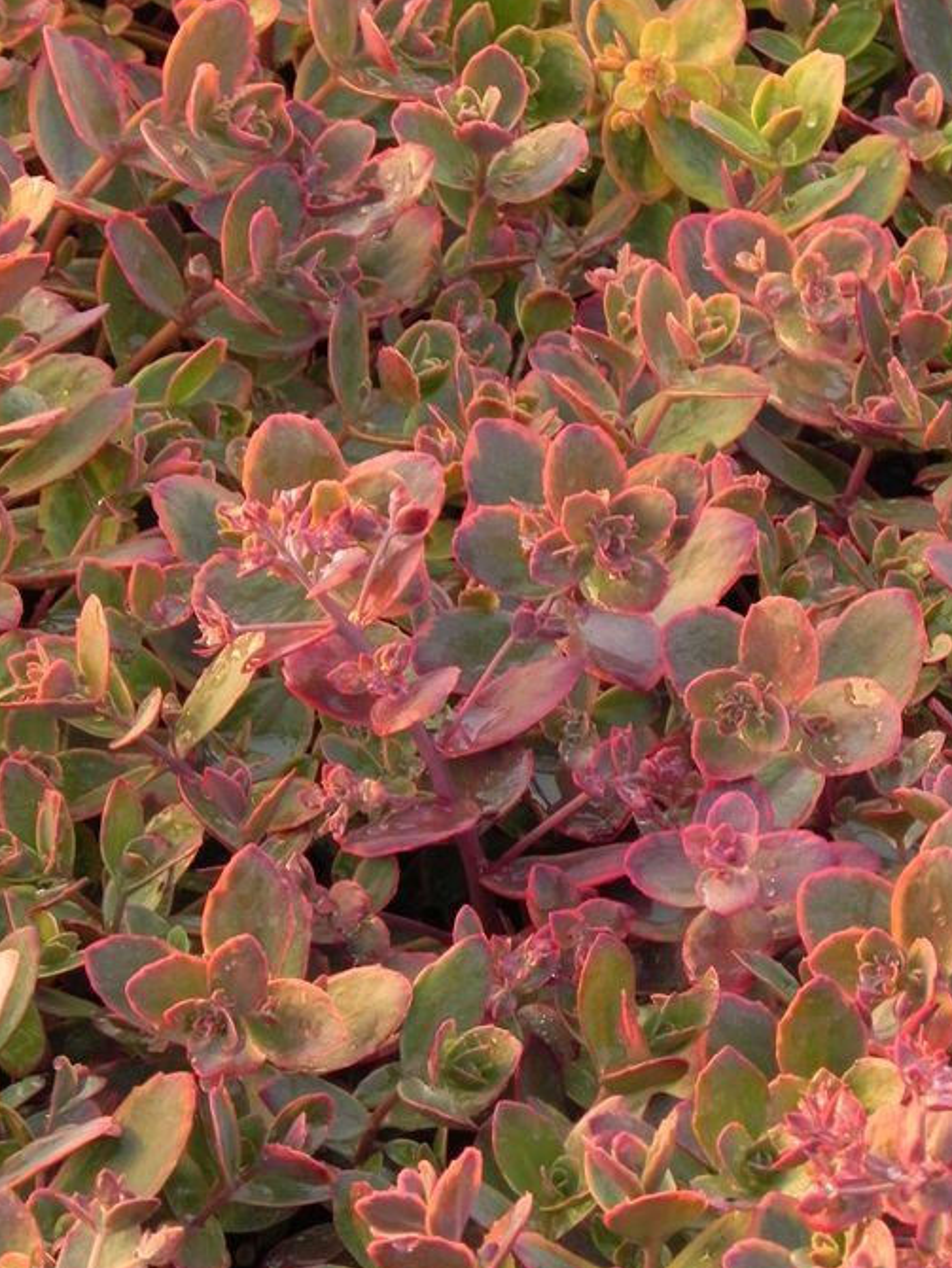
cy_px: 570
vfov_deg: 7.8
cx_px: 471
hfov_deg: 5.9
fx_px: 9271
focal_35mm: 253
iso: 160
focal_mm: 37.7
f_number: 5
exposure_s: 1/30
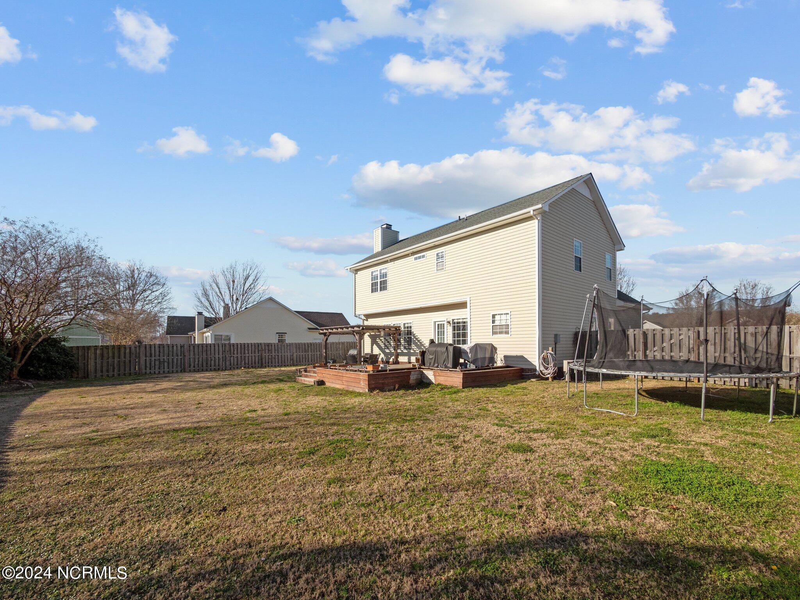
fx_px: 324
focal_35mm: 14
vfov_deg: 85.7
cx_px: 400
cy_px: 300
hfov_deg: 102.1
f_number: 5.6
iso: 200
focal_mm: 7
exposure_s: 1/1250
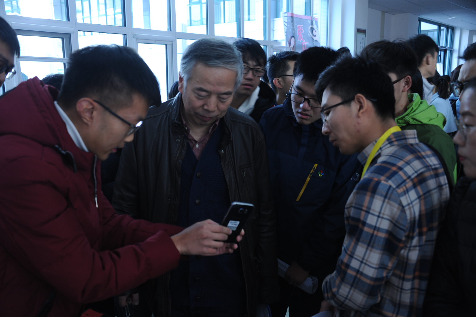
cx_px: 238
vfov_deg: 36.8
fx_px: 476
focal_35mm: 36
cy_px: 158
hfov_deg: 53.2
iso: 640
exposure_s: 1/30
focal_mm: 36
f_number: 5
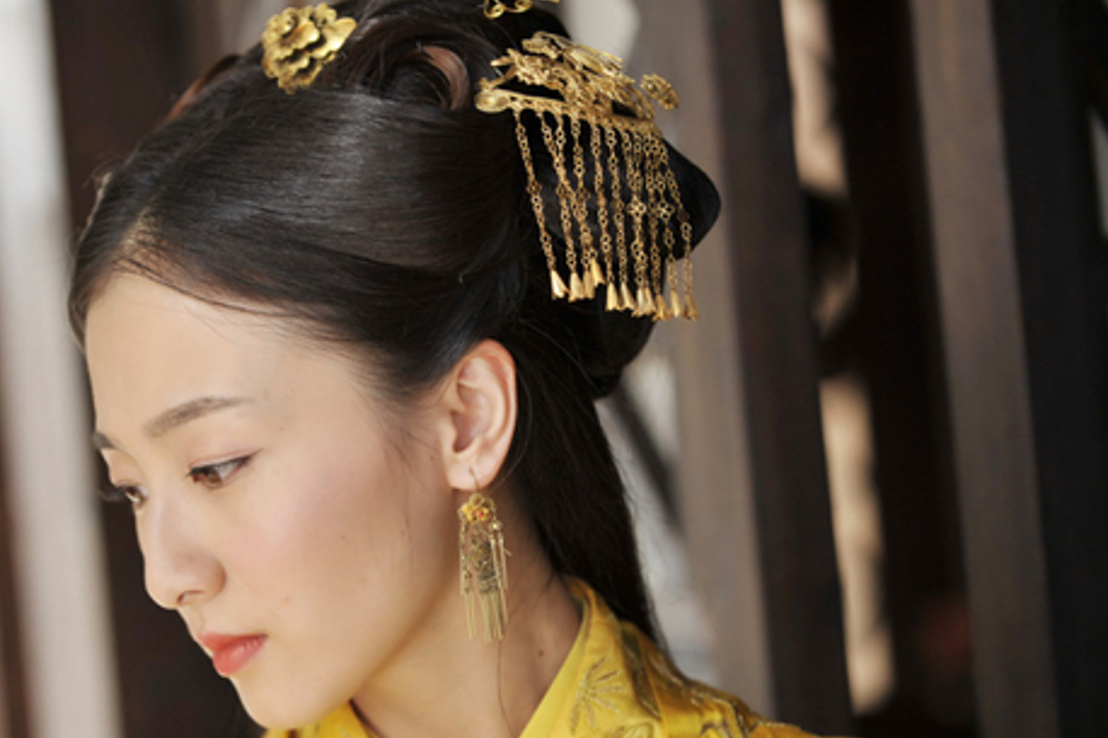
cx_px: 353
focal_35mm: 137
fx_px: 4215
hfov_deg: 14.9
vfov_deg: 10.0
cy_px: 450
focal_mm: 98
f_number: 3.2
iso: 400
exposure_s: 1/320
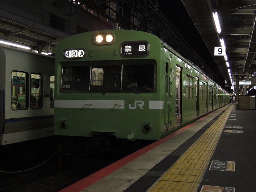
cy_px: 98
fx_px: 325
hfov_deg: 42.9
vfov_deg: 32.9
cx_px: 131
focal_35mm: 44
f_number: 3.4
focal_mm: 7.6
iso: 400
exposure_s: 1/50
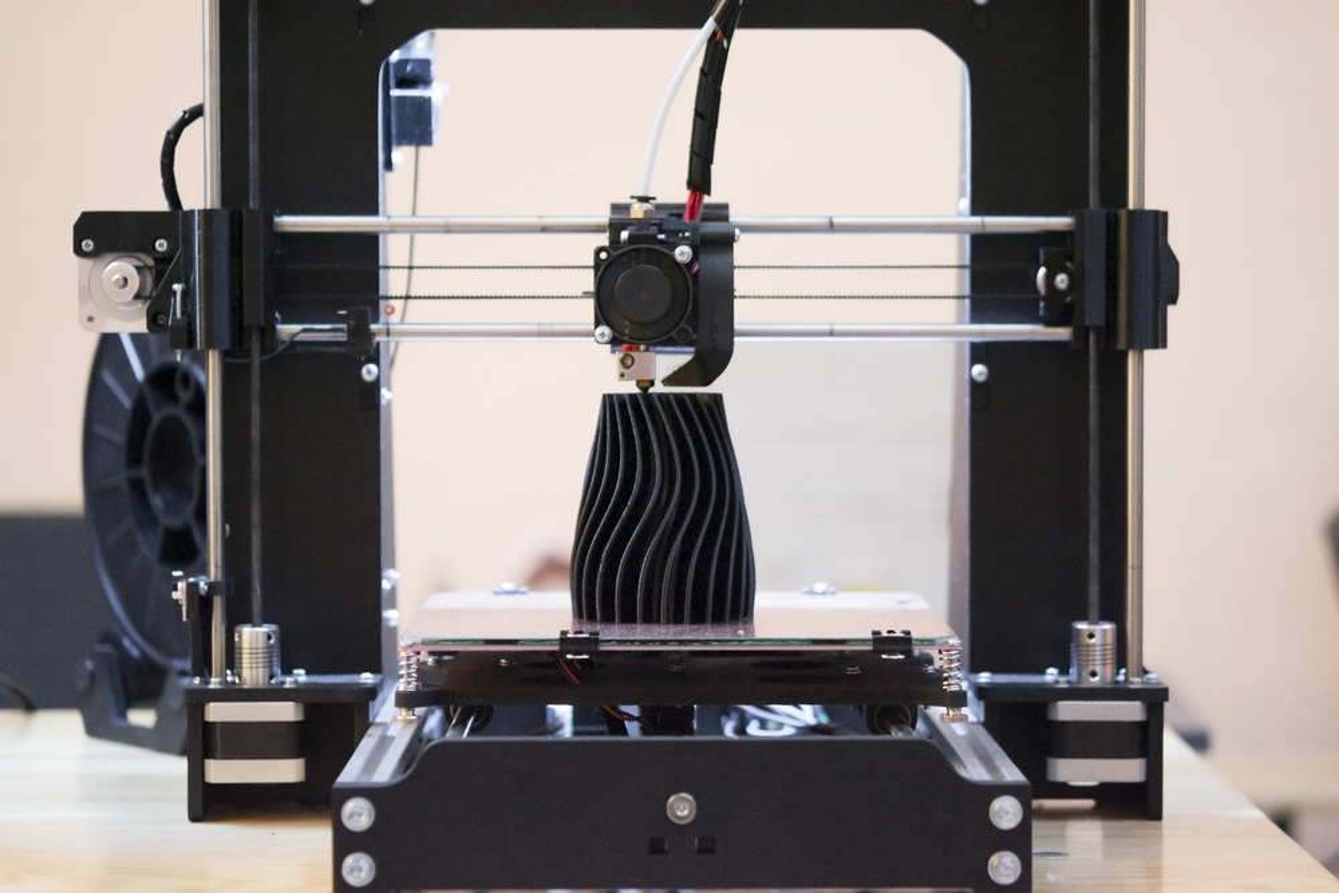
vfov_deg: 15.2
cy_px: 446
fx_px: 3348
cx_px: 670
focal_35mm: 90
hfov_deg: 22.6
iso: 3200
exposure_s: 1/125
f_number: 2.8
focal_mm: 60
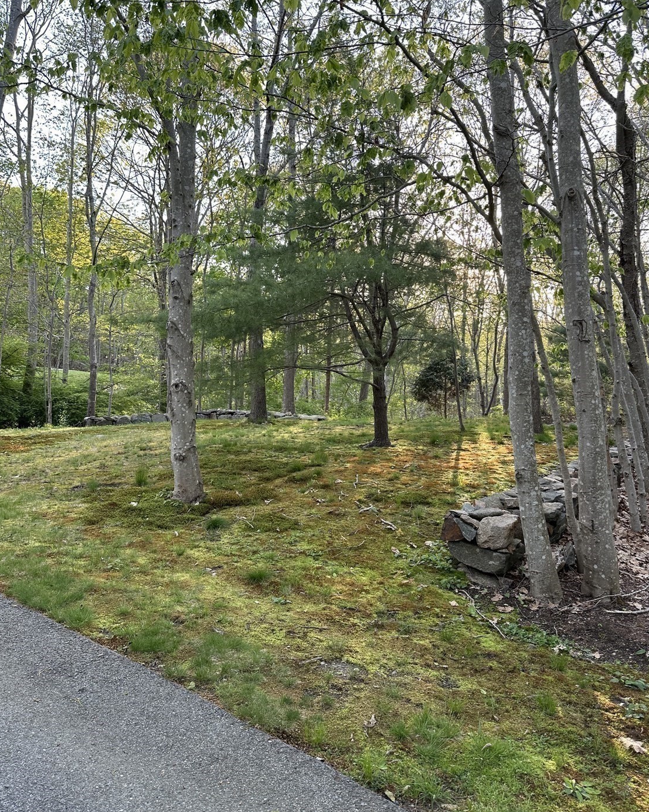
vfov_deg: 65.9
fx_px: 624
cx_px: 333
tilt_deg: +2.3
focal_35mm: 26
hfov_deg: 54.9
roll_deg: -0.3
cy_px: 367
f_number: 1.78
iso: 80
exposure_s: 1/167
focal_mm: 6.86
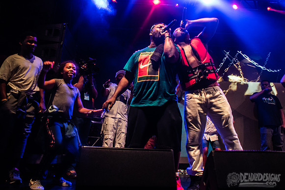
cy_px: 76
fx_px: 220
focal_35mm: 28
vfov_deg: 46.4
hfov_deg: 65.8
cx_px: 139
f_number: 3.5
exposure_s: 1/200
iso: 2000
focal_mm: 20
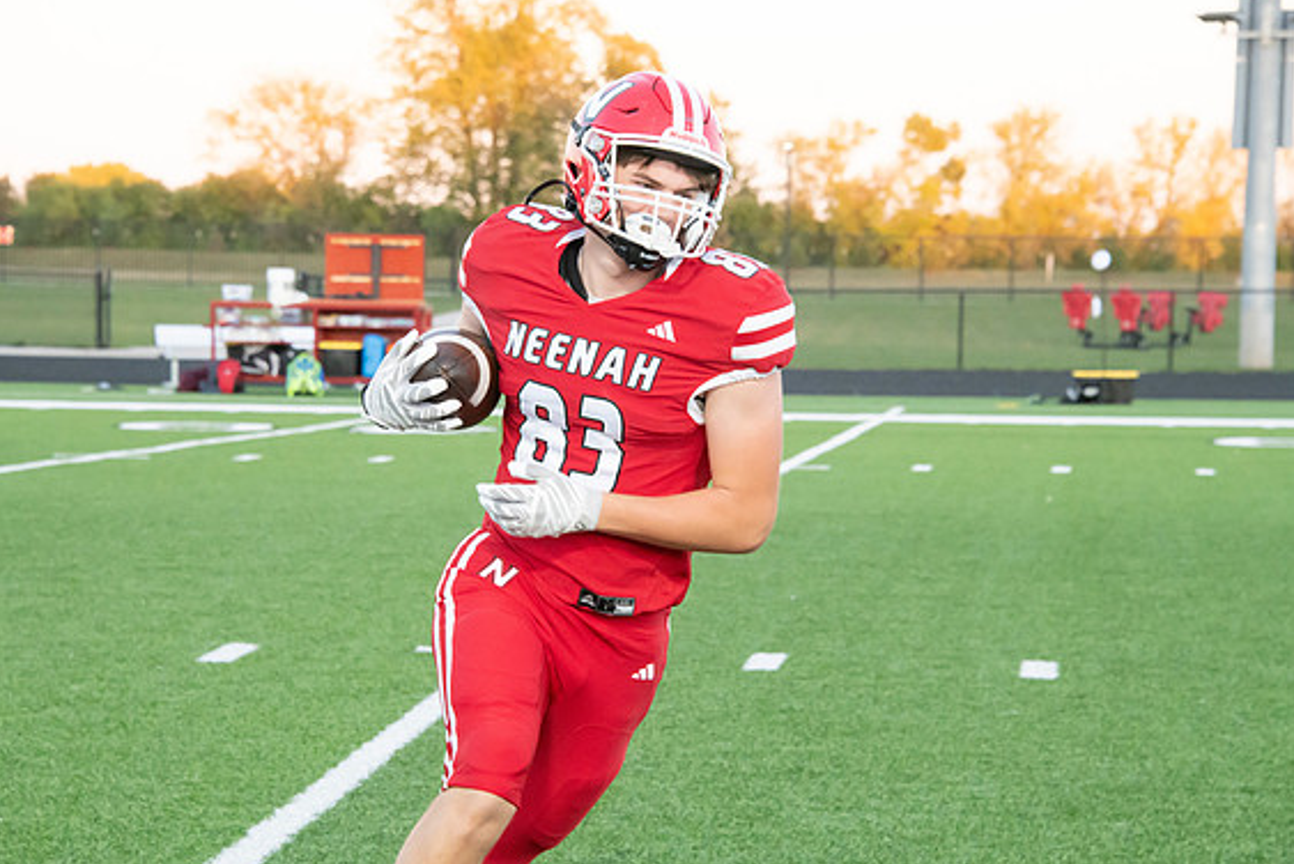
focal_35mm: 139
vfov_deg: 9.9
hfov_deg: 14.8
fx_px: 4999
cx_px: 630
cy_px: 433
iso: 8000
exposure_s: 1/400
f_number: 9
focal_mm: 135
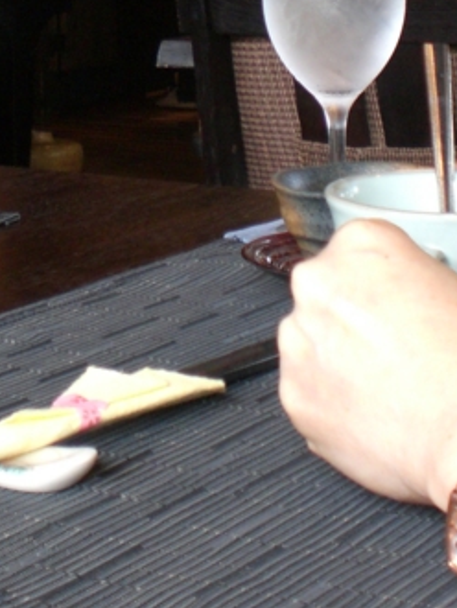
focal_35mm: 92
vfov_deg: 20.5
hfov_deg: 16.0
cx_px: 123
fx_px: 1617
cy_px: -26
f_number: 3.1
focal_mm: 6.3
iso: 200
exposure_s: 1/50
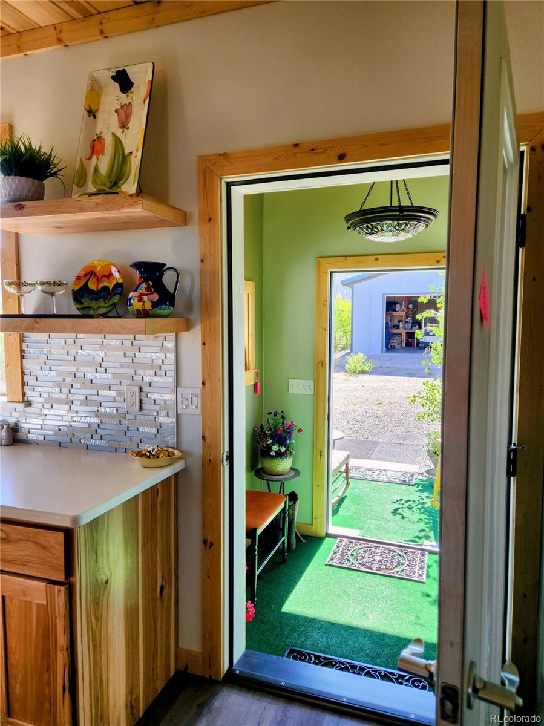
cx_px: 272
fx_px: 482
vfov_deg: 73.9
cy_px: 363
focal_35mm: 23
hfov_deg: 58.8
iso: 32
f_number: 1.8
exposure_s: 1/180
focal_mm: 5.4
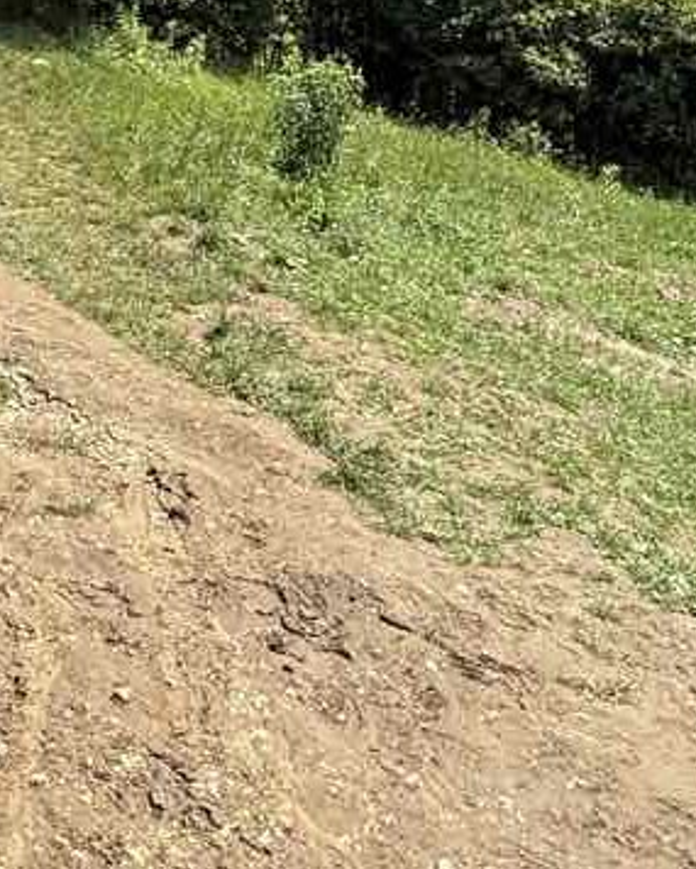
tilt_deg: +4.5
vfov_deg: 35.7
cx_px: -90
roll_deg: -0.4
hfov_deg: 29.2
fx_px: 1184
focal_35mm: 46
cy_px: -32
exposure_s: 1/1145
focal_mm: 2.22
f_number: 2.2
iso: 50
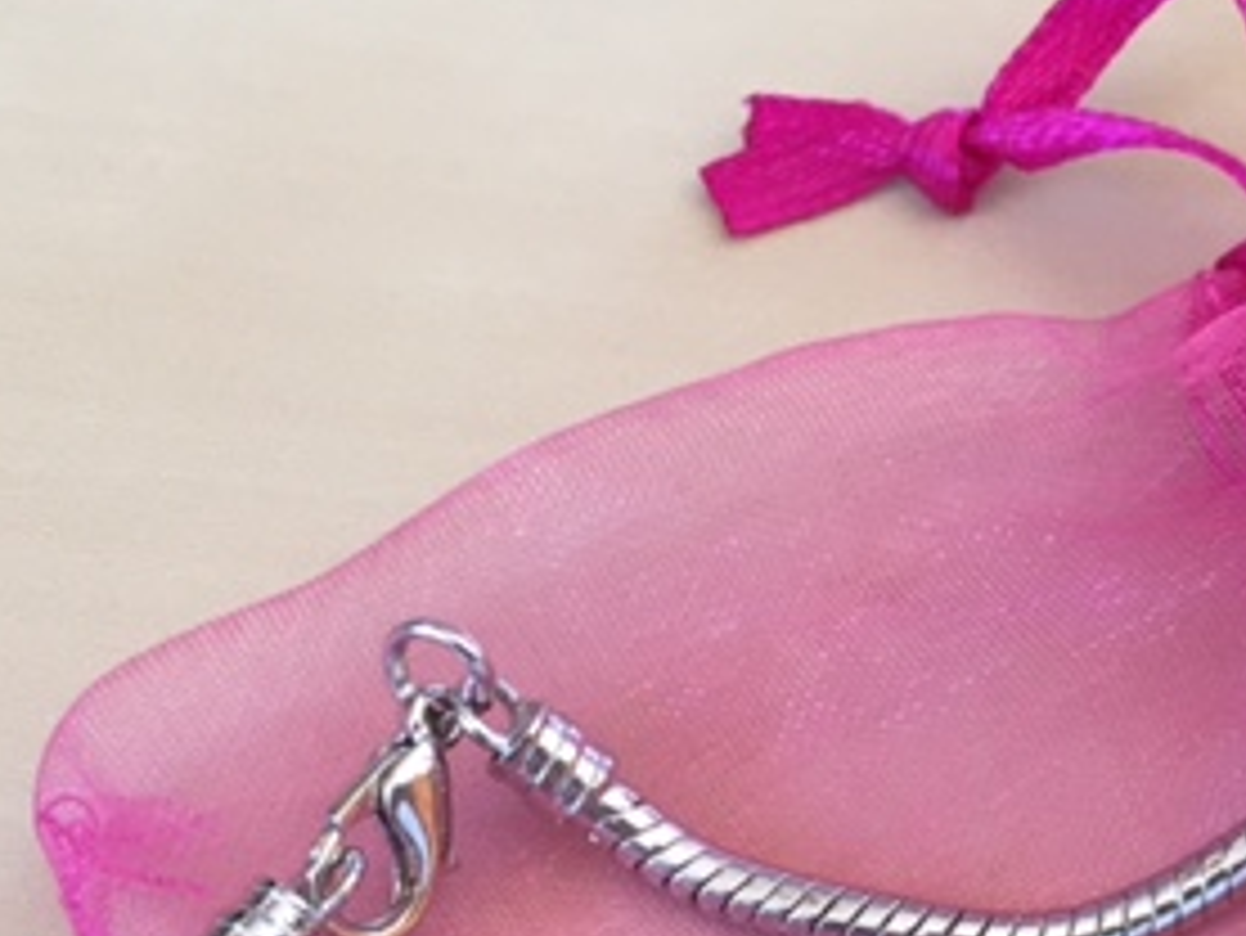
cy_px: 904
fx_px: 2413
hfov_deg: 28.2
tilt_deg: -66.5
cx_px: 1030
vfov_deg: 21.3
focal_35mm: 67
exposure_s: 1/33
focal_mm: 4.15
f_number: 2.2
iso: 40
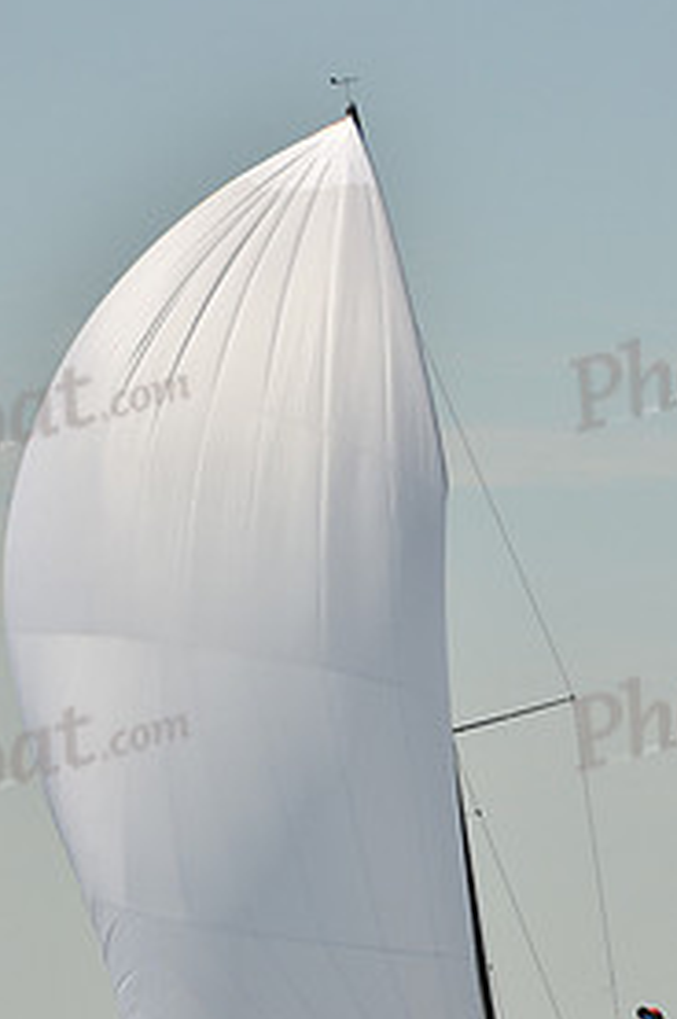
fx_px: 11565
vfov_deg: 5.0
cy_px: 920
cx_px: 381
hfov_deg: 3.4
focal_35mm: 409
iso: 320
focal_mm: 195
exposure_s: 1/1000
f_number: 11
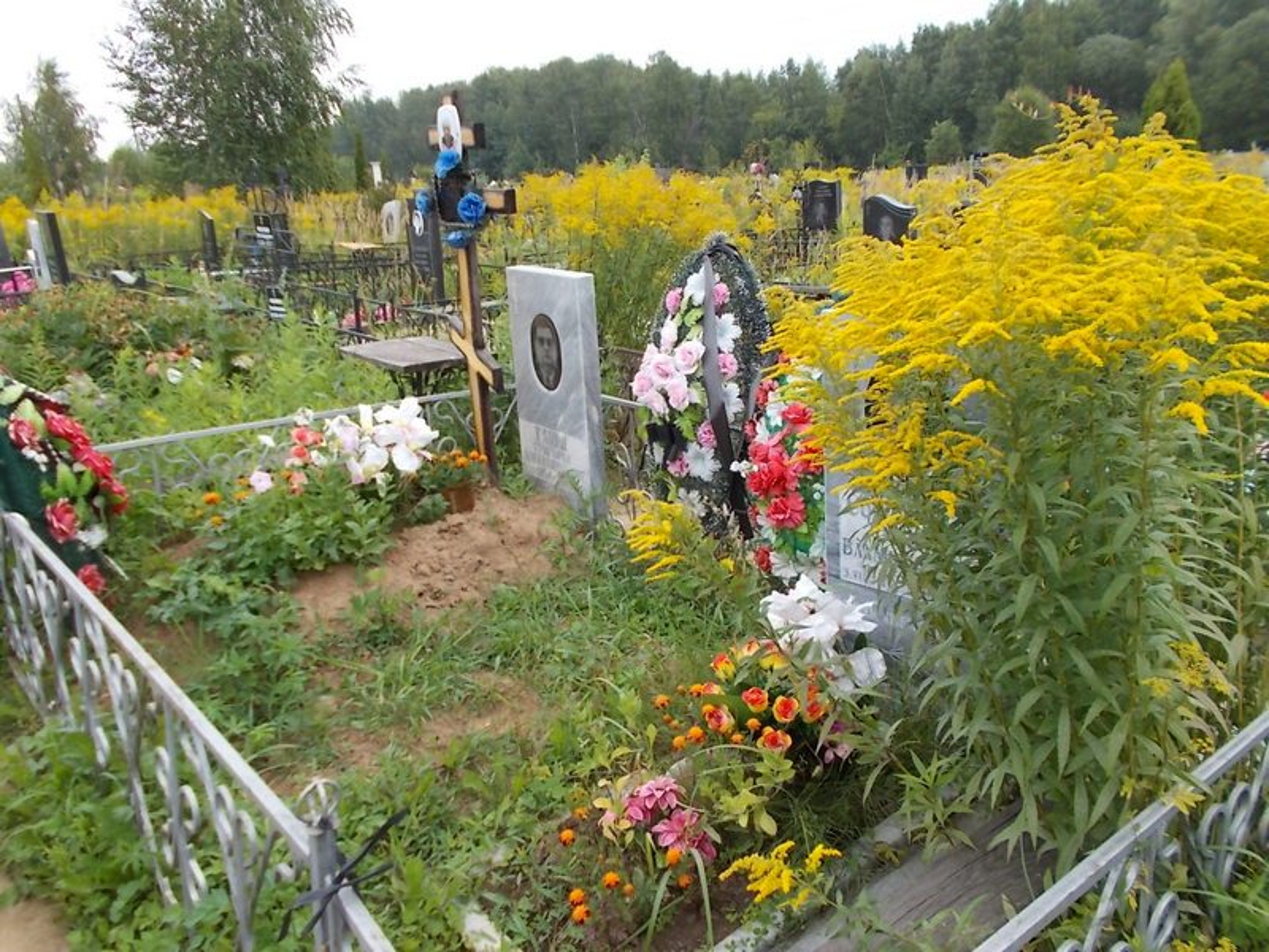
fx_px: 953
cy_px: 476
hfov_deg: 67.3
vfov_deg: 53.1
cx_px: 634
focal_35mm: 26
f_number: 3.2
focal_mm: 4.6
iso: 80
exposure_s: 1/320
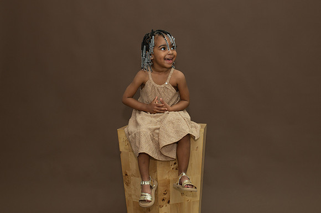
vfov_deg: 28.4
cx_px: 157
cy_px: 120
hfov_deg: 41.6
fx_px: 422
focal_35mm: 47
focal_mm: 35
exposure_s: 1/200
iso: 1000
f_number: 5
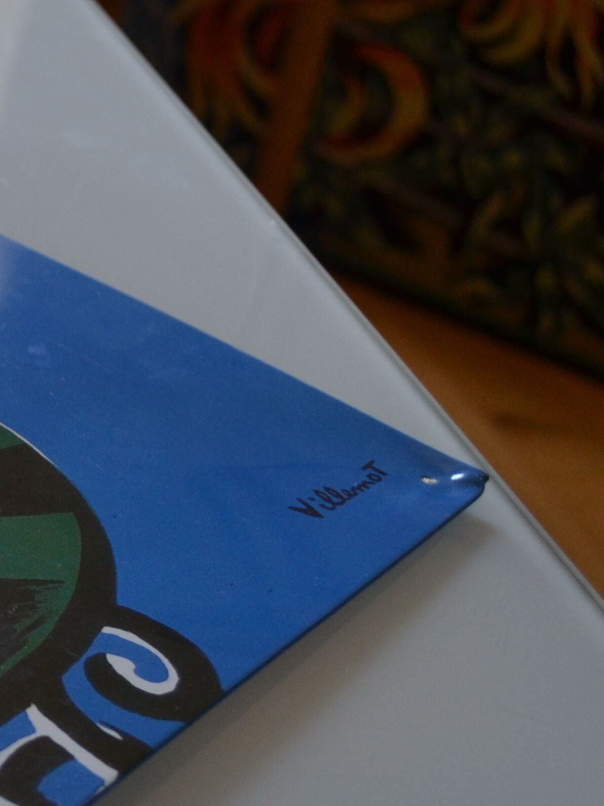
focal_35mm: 92
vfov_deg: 21.3
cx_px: -507
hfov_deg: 14.1
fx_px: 2140
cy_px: 390
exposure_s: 1/100
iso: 400
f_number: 5
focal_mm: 22
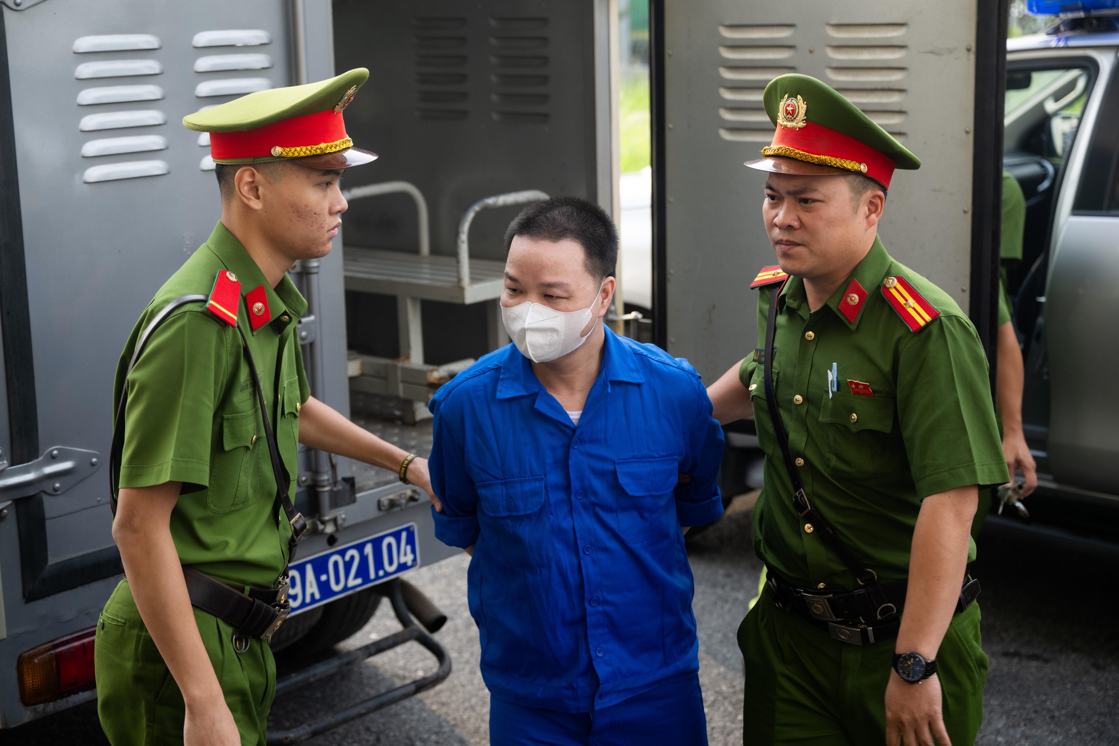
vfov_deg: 23.4
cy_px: 373
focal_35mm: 58
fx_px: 1803
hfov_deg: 34.5
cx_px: 560
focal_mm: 58
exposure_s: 1/640
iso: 250
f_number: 3.5
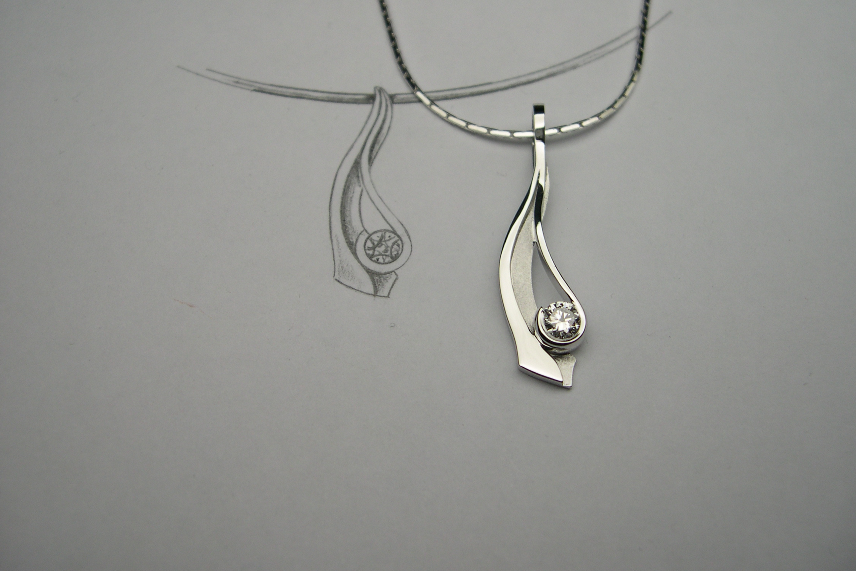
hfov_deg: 48.5
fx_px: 951
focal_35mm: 40
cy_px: 256
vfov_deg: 33.4
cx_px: 432
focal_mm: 8
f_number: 2.8
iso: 100
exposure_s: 1/506
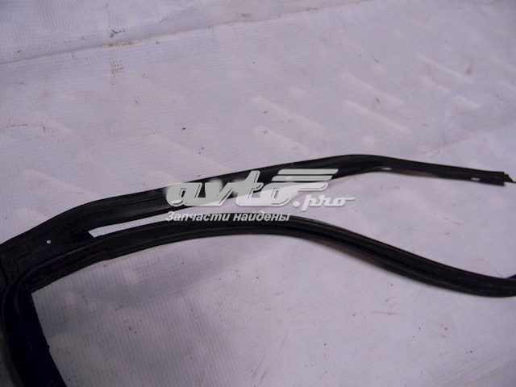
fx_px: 417
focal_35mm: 28
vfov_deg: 49.7
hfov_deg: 63.4
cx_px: 258
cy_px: 194
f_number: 3.5
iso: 400
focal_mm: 5
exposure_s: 1/48
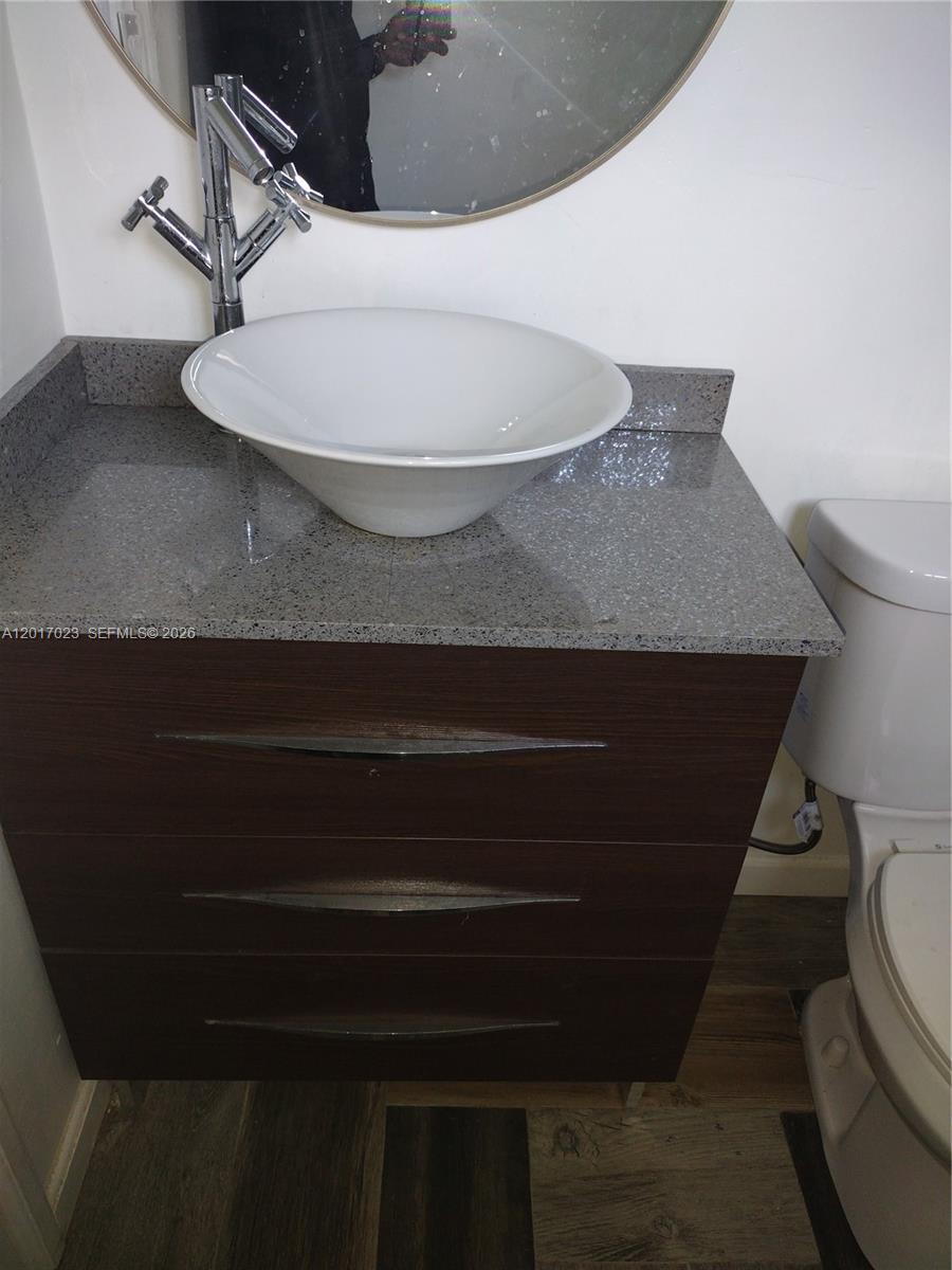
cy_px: 635
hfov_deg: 51.4
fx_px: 990
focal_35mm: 27
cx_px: 476
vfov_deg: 65.3
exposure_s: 1/60
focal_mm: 4.71
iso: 211
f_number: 1.7
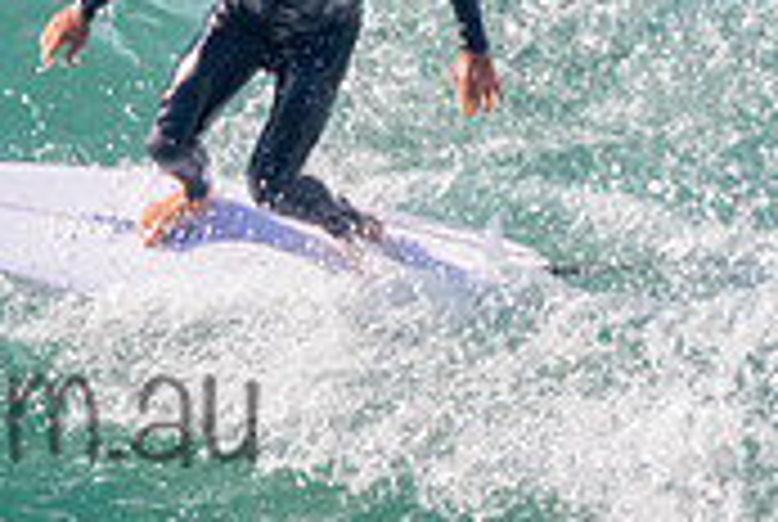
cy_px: 183
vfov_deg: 0.4
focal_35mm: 3622
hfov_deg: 0.6
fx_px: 78409
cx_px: -48
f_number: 11
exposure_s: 1/2000
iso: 1800
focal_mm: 800
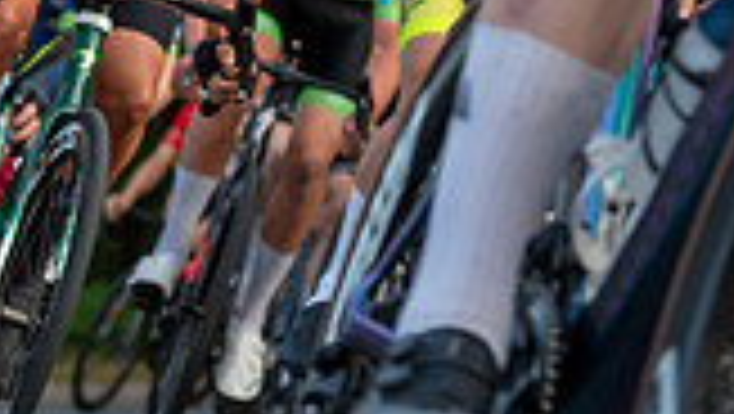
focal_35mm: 287
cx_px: -54
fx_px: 5590
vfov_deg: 4.2
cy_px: -100
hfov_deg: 7.5
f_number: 3.5
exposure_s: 1/800
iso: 1000
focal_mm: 70
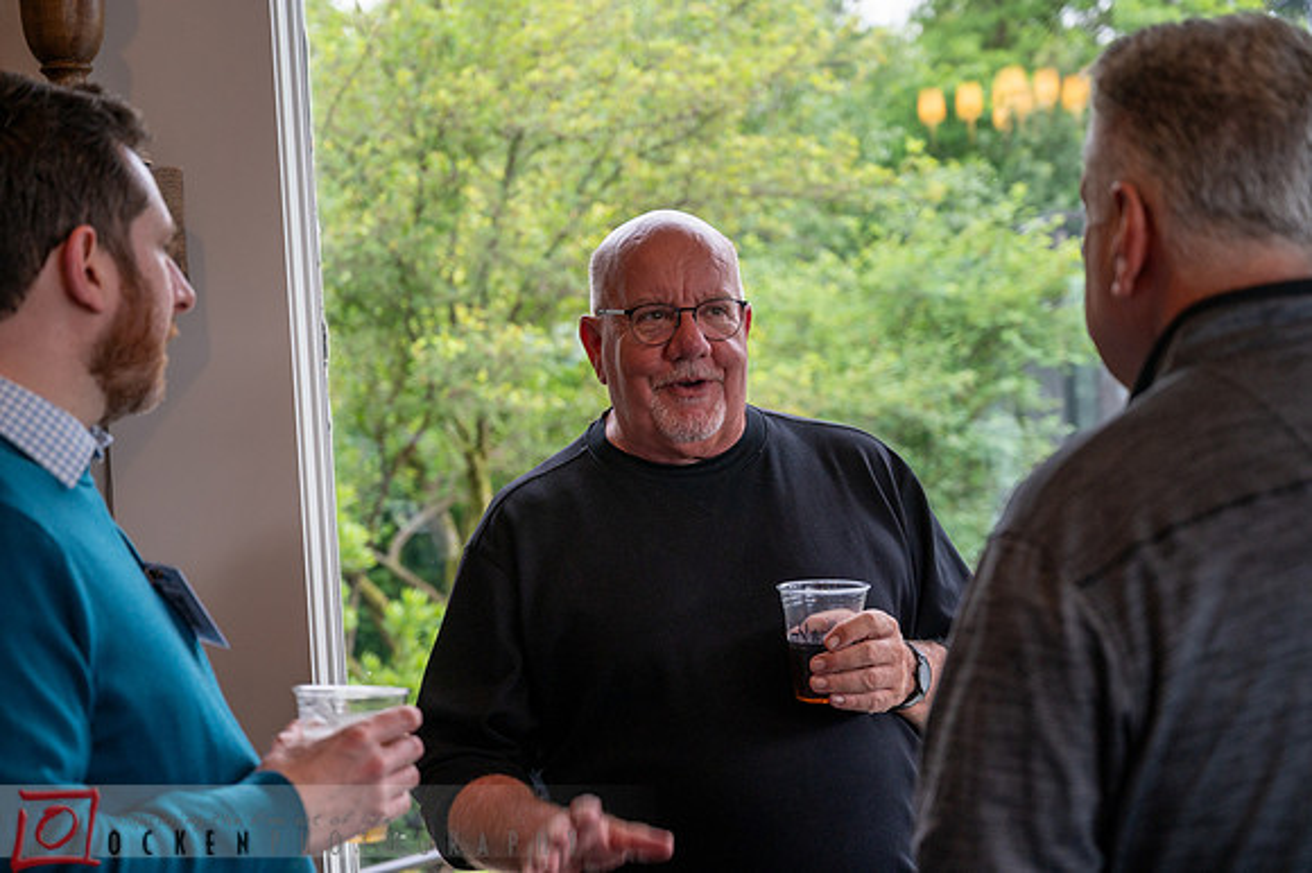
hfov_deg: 33.4
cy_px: 436
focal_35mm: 60
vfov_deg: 22.6
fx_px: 2185
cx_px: 656
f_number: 4
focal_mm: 60
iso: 640
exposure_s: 1/80
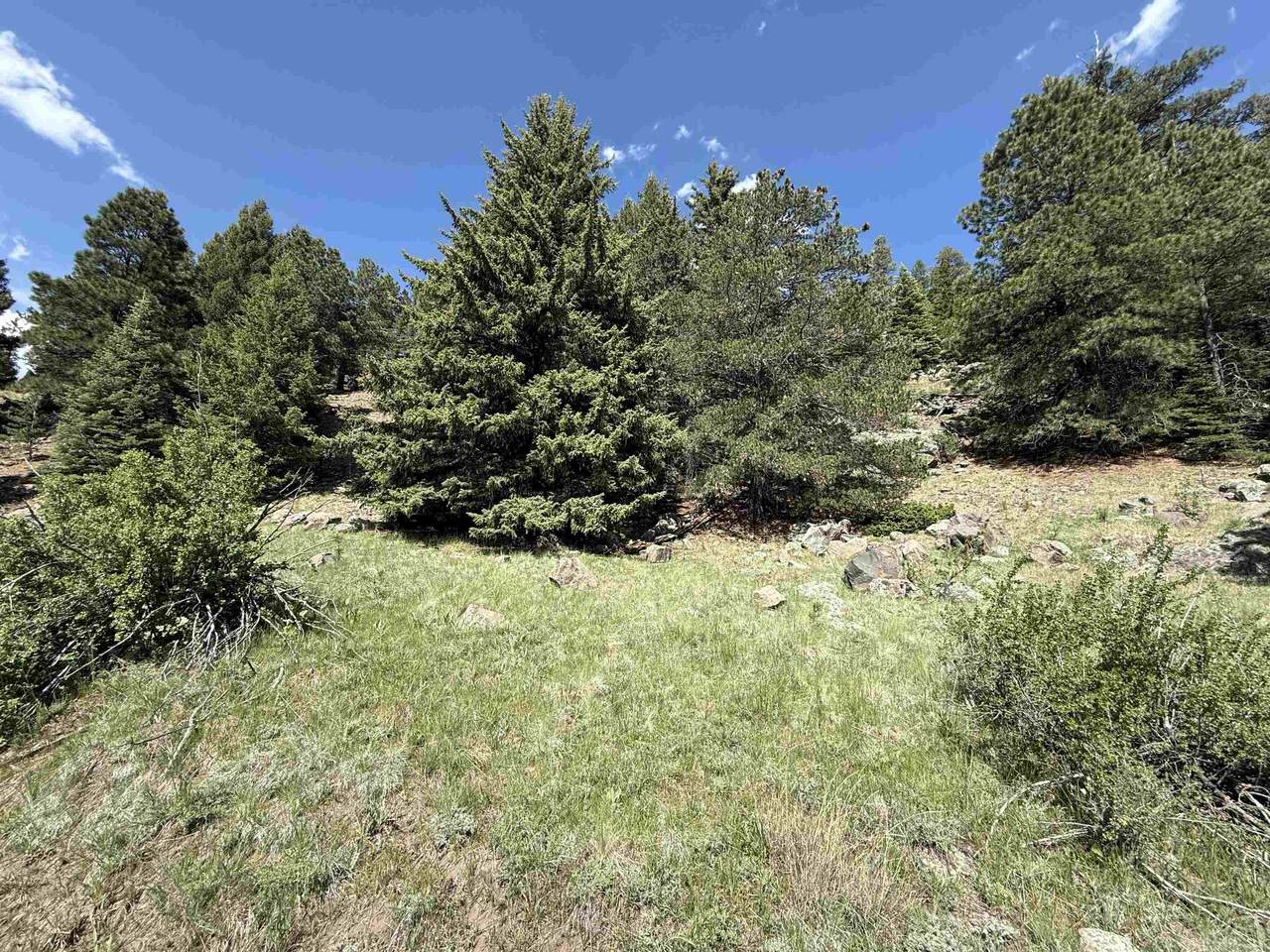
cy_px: 476
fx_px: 514
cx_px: 635
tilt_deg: +14.4
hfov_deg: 102.1
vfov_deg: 85.7
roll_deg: -1.6
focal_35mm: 14
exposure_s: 1/942
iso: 50
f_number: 2.2
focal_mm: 2.22
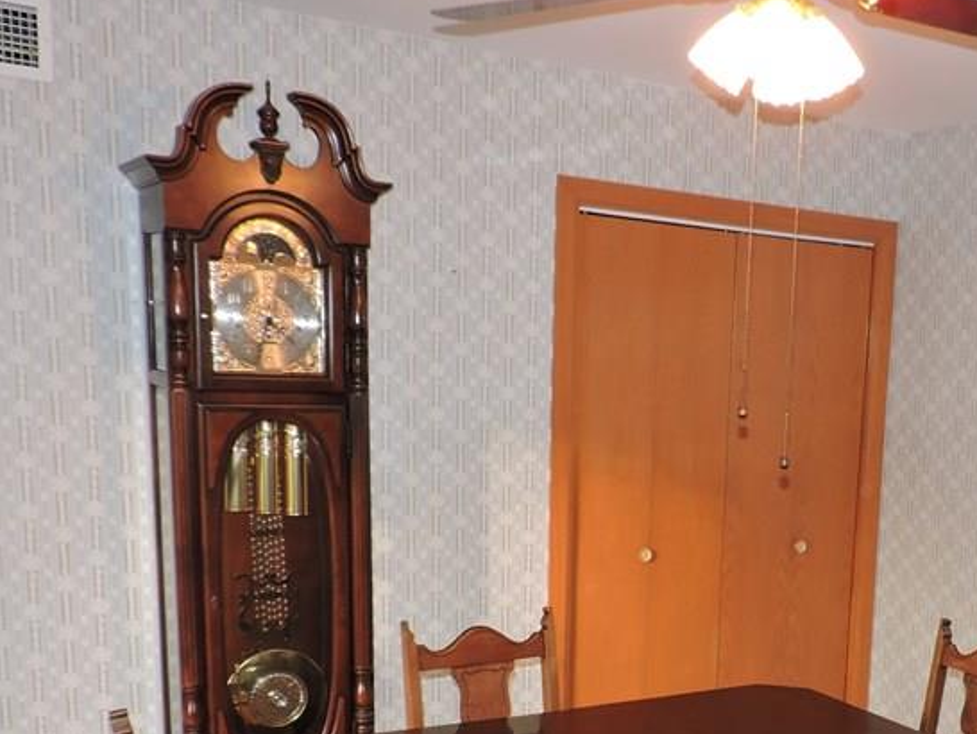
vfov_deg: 31.3
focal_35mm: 45
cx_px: 828
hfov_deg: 39.8
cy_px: 602
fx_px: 1271
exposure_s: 1/30
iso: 200
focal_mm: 4.3
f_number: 3
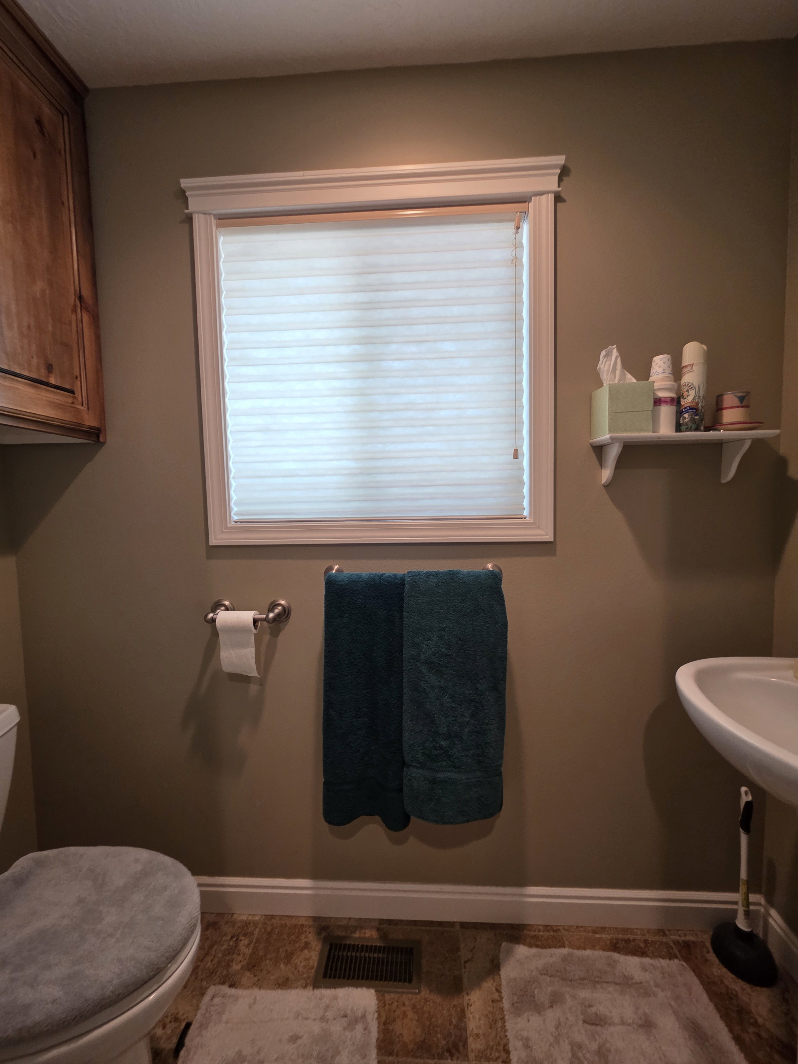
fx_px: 400
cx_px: 399
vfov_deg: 106.2
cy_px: 532
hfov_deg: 89.9
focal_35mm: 13
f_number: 1.9
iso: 160
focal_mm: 2.2
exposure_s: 1/60
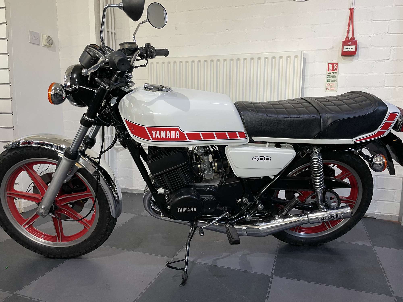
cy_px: 151
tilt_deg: -8.5
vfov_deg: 53.1
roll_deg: +0.9
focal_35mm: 26
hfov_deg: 67.3
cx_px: 202
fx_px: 303
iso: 125
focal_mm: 4.2
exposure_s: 1/50
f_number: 1.6
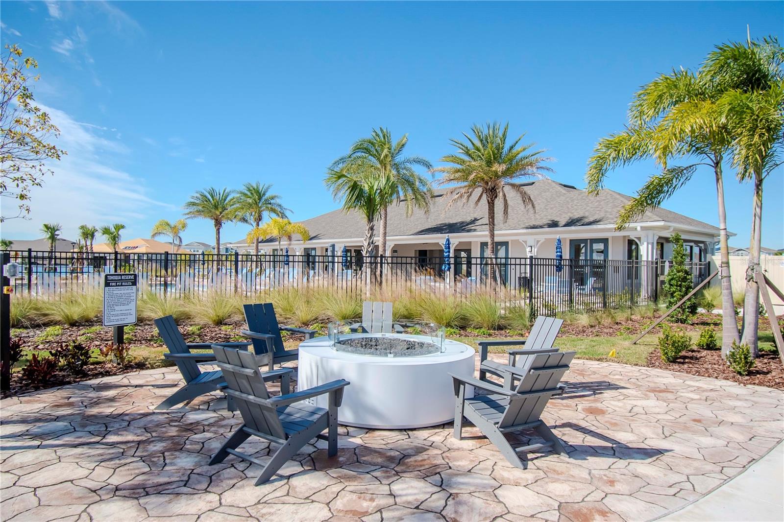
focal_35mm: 22
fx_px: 490
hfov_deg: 77.3
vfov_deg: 56.1
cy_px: 261
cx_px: 392
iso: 640
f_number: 6.3
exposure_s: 1/3200
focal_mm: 15
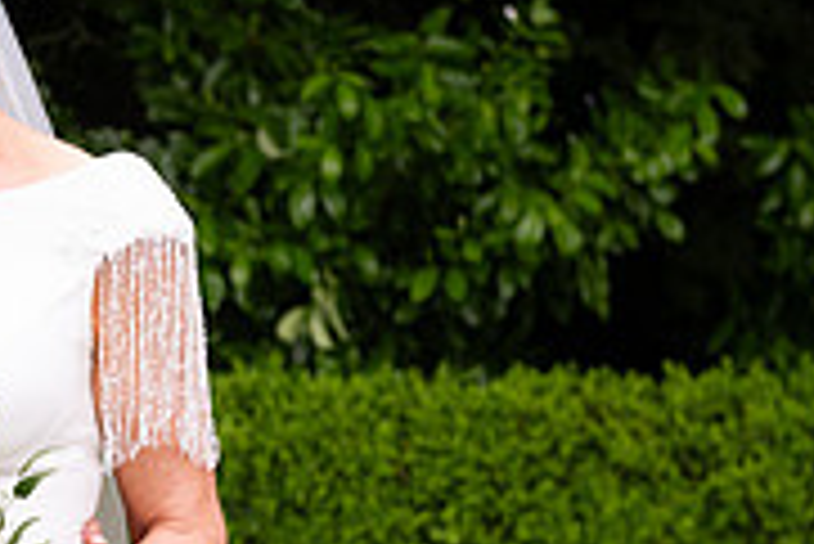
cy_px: 339
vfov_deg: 7.2
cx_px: -229
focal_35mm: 192
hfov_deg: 10.5
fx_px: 4345
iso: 200
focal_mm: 60
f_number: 5
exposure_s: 1/200
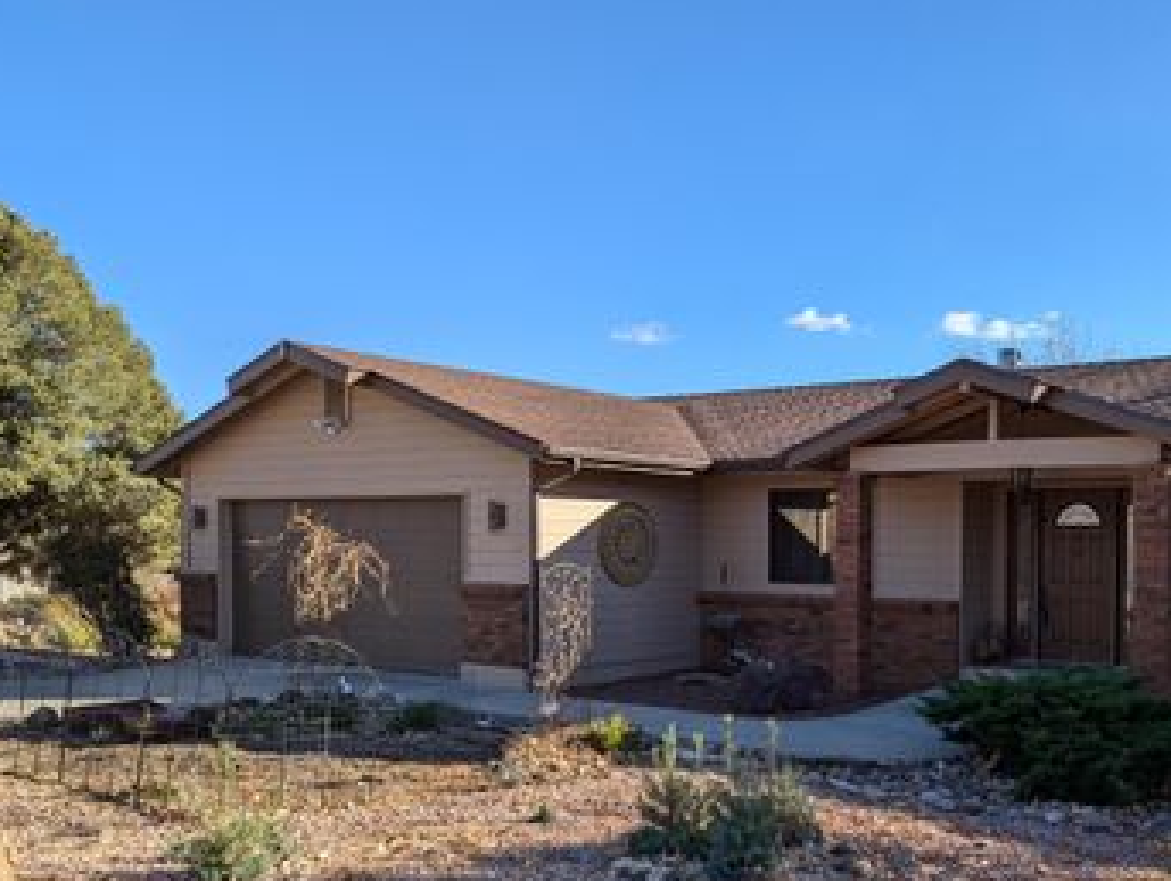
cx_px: 830
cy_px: 570
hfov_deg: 51.1
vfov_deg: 40.4
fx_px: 1185
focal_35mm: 35
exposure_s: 1/1192
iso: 46
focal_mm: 6.81
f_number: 1.85
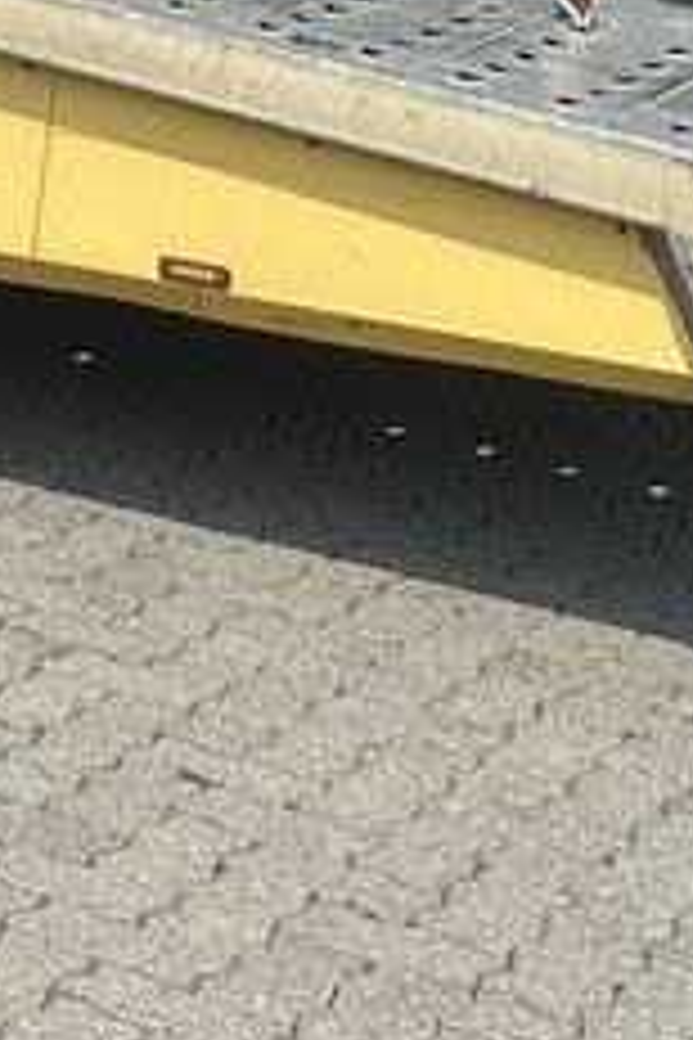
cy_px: -558
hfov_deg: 10.4
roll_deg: -0.6
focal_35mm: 120
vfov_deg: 15.6
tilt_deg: -1.9
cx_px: -747
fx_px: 3465
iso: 50
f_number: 1.5
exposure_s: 1/3165
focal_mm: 5.7
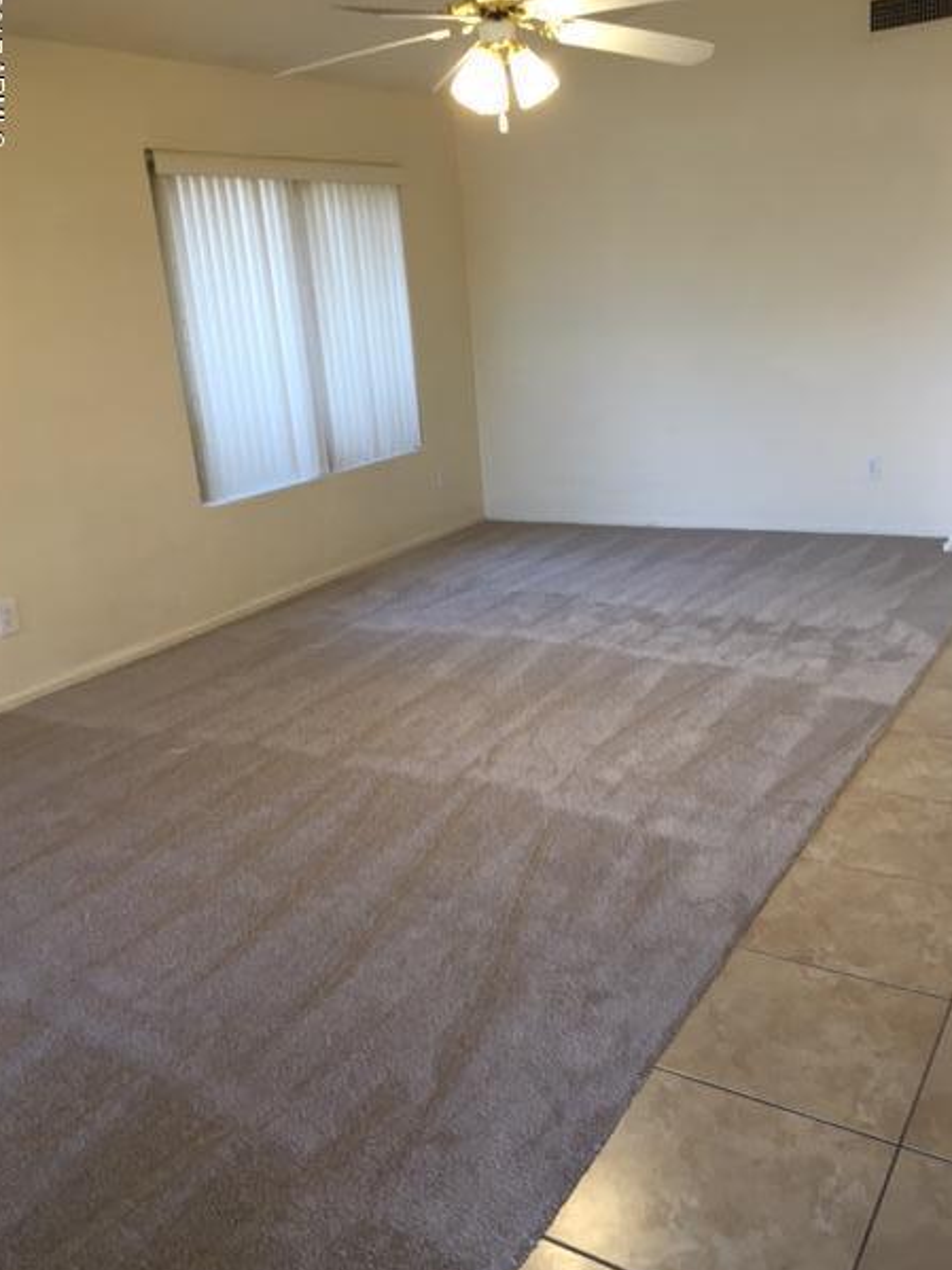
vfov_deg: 58.3
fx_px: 1137
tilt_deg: -16.9
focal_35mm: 31
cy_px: 659
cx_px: 460
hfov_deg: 45.4
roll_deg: +4.9
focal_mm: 4.15
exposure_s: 1/30
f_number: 2.2
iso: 50
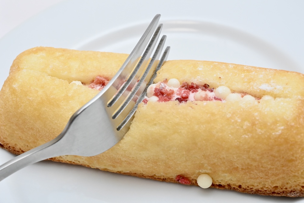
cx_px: 152
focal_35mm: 60
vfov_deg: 22.6
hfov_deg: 33.4
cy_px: 102
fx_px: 507
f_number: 14
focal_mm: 60
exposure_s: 1/250
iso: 6400
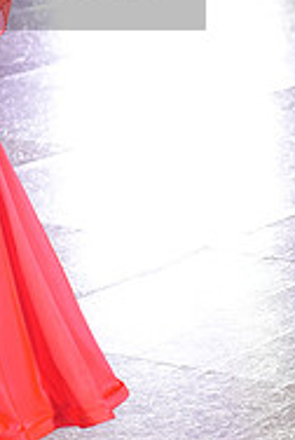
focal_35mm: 191
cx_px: -116
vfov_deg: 10.6
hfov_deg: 7.1
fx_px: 2339
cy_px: -47
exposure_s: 1/400
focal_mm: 62
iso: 2000
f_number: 4
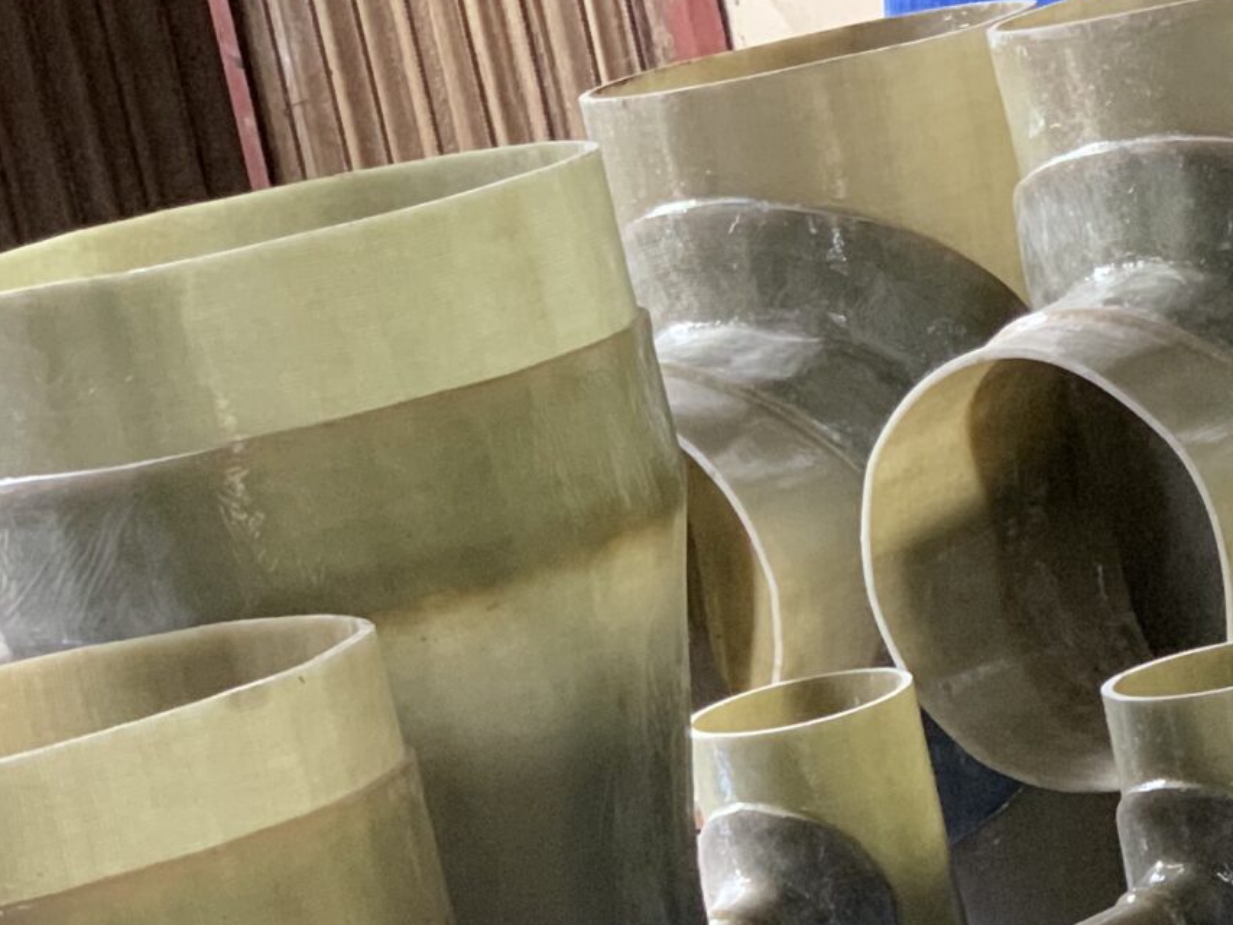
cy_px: 633
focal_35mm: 156
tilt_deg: -10.0
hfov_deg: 12.3
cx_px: 1545
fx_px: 5557
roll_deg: +10.8
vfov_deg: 9.5
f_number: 2.4
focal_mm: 6
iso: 250
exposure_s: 1/60
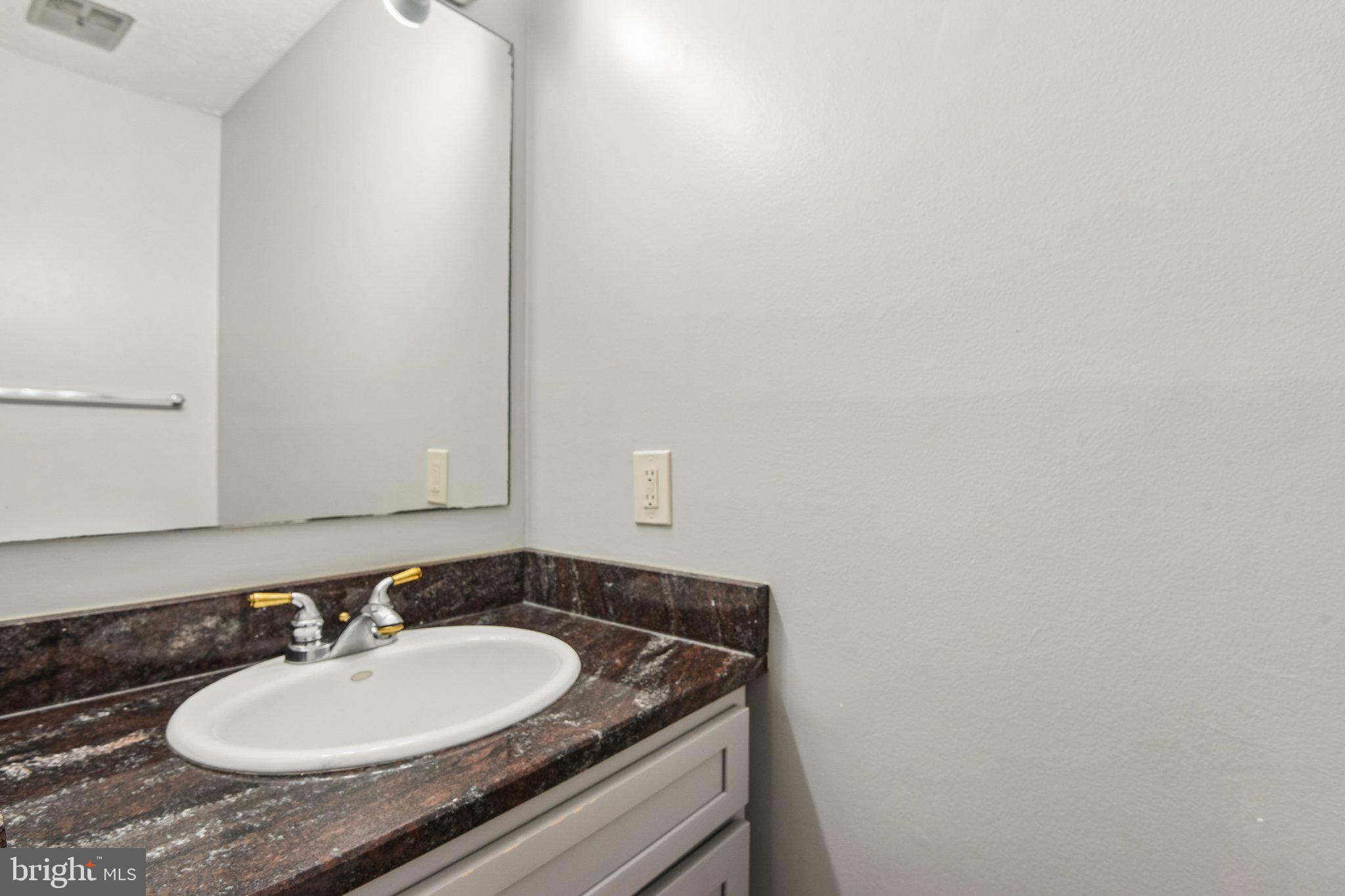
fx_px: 635
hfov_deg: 93.3
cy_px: 448
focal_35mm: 17
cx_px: 672
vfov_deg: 70.4
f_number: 8
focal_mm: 17
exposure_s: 1/40
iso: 400
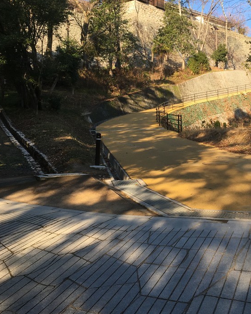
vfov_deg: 43.7
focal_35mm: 42
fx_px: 390
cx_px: 169
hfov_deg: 35.3
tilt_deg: +1.7
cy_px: 134
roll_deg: +2.0
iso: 25
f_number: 2.2
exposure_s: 1/481
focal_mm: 4.15
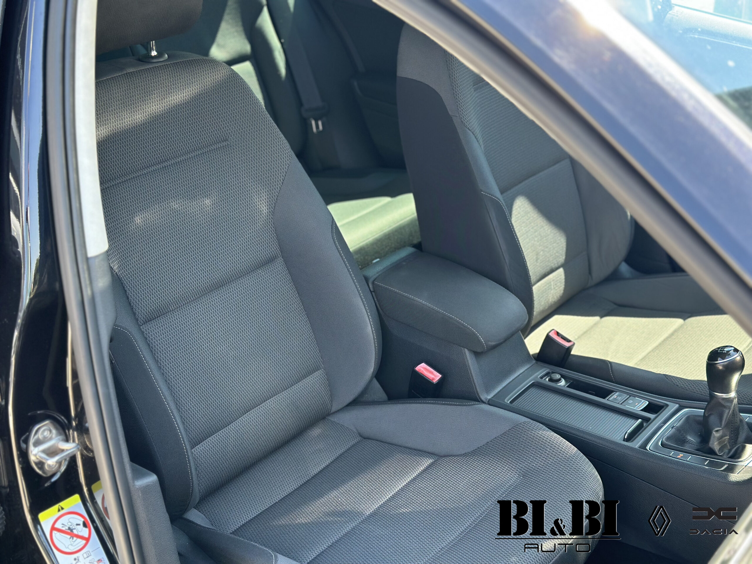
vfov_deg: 30.3
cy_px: 282
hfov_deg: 39.7
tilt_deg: -26.8
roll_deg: +0.1
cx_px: 376
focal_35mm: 48
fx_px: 1043
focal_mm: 6.86
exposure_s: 1/178
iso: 80
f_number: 1.78
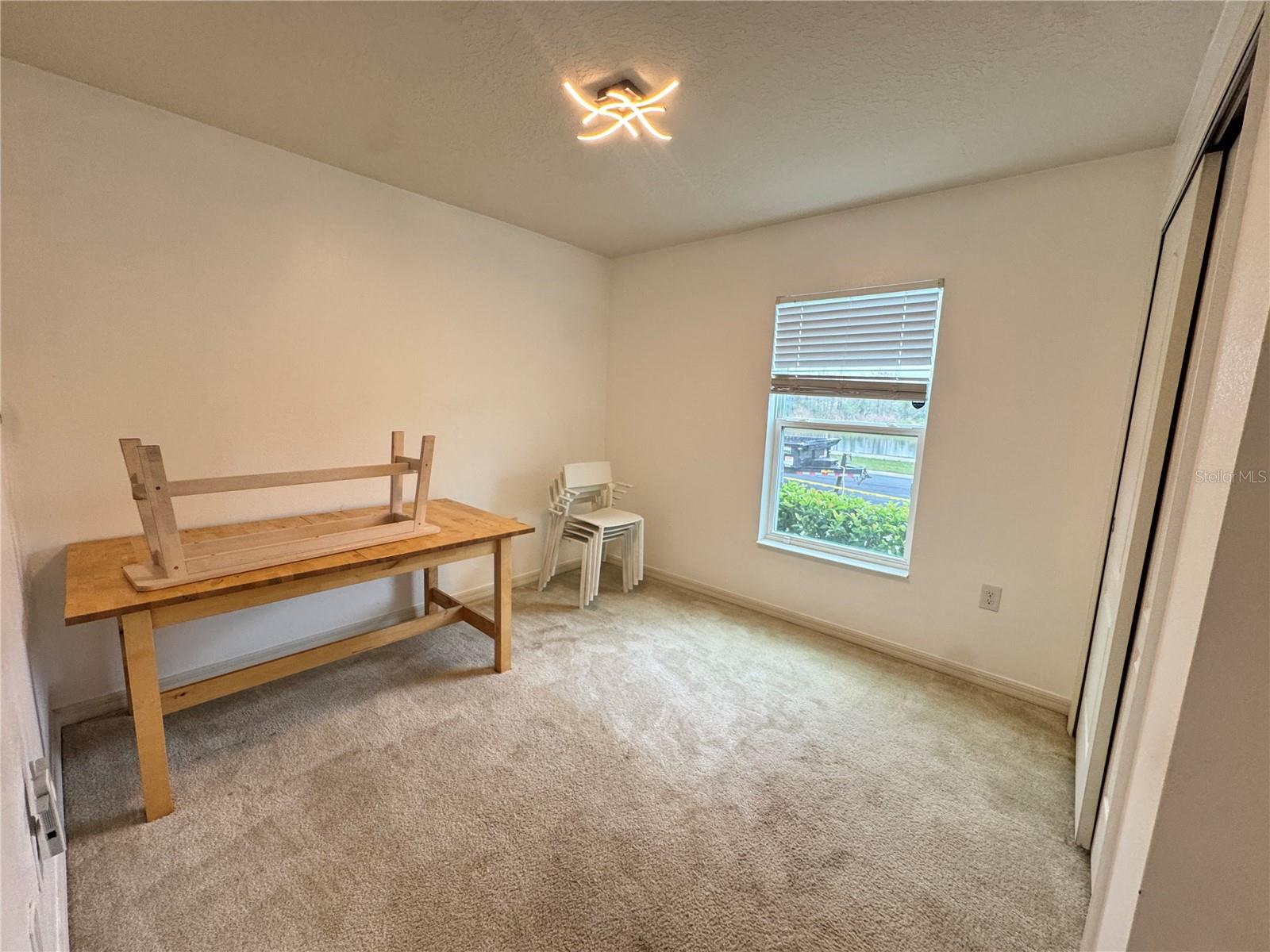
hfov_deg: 102.1
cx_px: 635
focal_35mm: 14
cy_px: 476
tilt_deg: -9.3
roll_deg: -2.4
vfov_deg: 85.7
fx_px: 514
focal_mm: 2.22
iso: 200
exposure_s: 1/120
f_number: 2.2
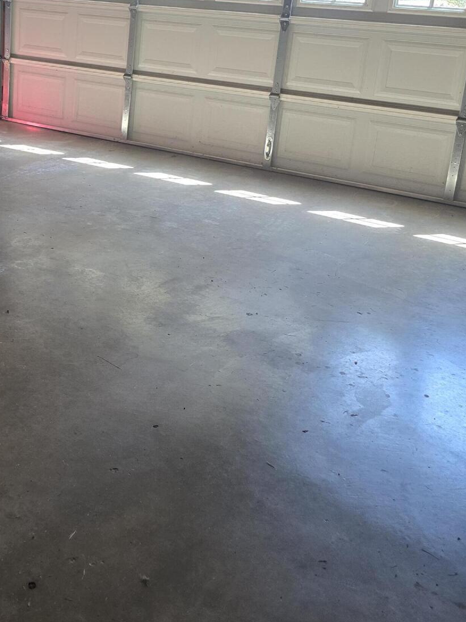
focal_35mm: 42
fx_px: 754
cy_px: 156
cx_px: 85
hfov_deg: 33.2
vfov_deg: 43.4
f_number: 1.7
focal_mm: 6.3
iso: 200
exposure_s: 1/120
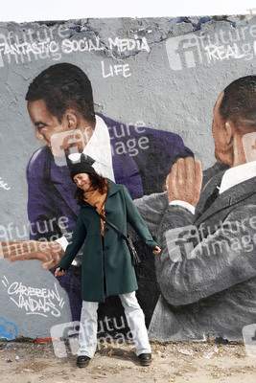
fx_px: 373
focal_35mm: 35
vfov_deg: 54.4
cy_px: 192
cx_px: 128
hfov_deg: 37.9
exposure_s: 1/8000
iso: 1250
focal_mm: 35
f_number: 4
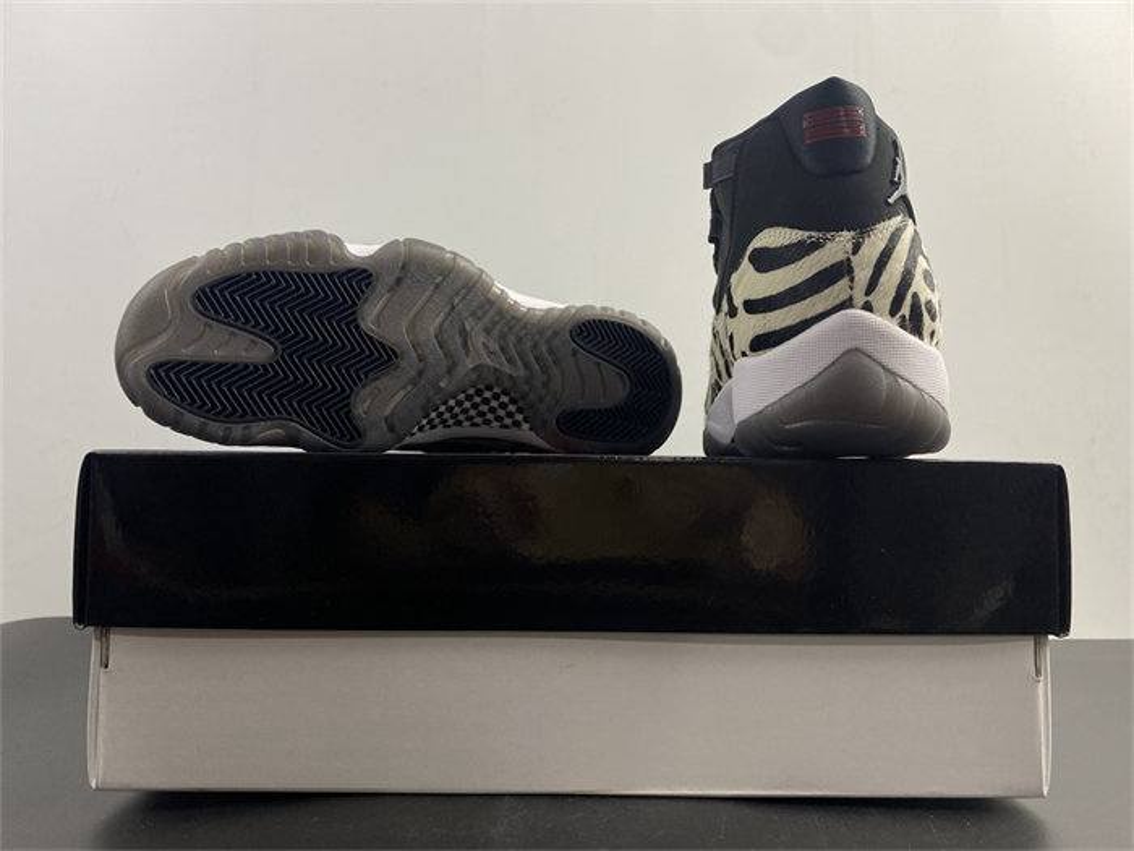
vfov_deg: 53.1
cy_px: 426
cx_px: 567
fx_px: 852
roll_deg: -0.6
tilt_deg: +4.5
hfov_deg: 67.3
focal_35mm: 26
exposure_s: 1/122
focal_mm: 4.25
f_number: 1.8
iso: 50
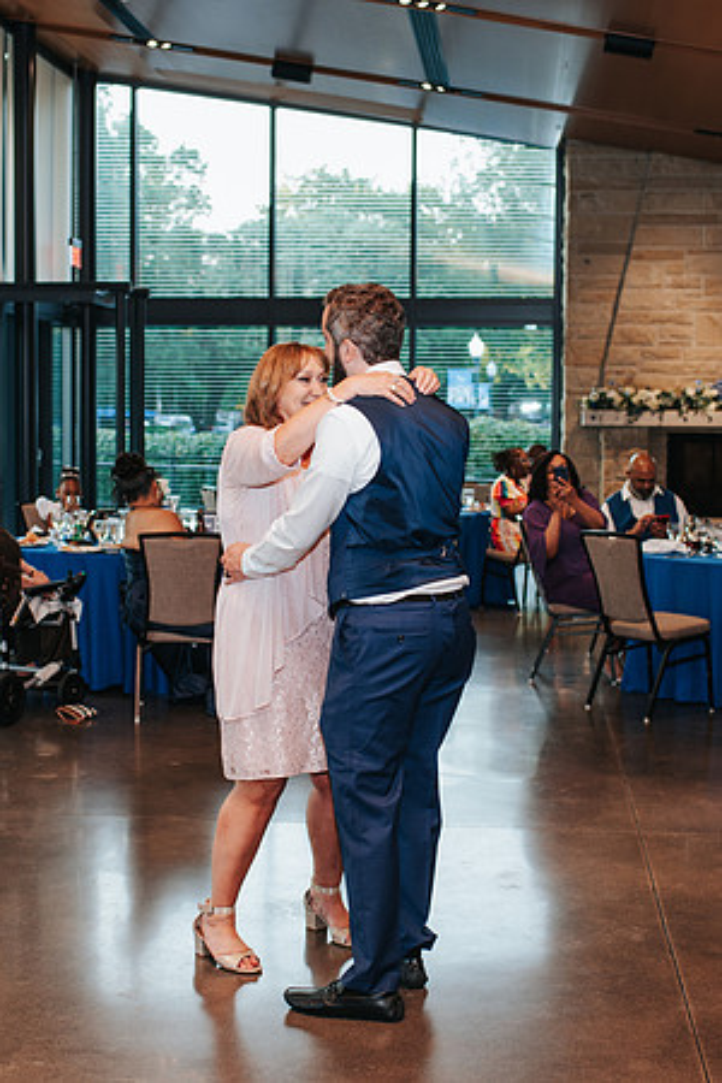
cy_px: 542
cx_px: 361
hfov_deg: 25.4
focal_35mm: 53
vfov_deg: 37.3
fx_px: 1603
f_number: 2.8
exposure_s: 1/160
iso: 450
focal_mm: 35
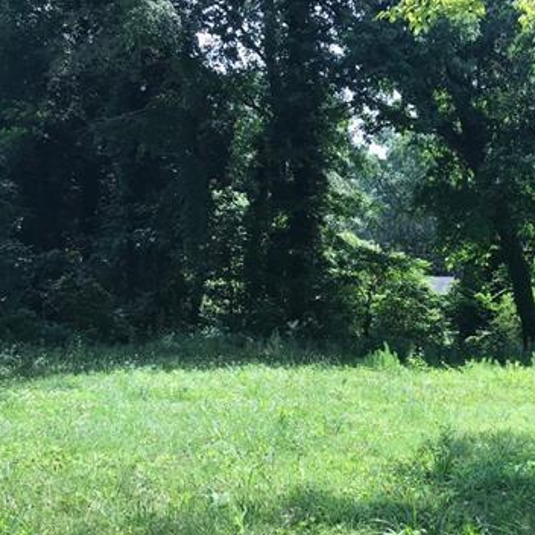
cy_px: 339
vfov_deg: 37.3
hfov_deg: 35.9
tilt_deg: -3.5
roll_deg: -2.1
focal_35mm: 45
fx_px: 787
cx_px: 450
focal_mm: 3.99
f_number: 1.8
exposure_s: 1/560
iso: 20
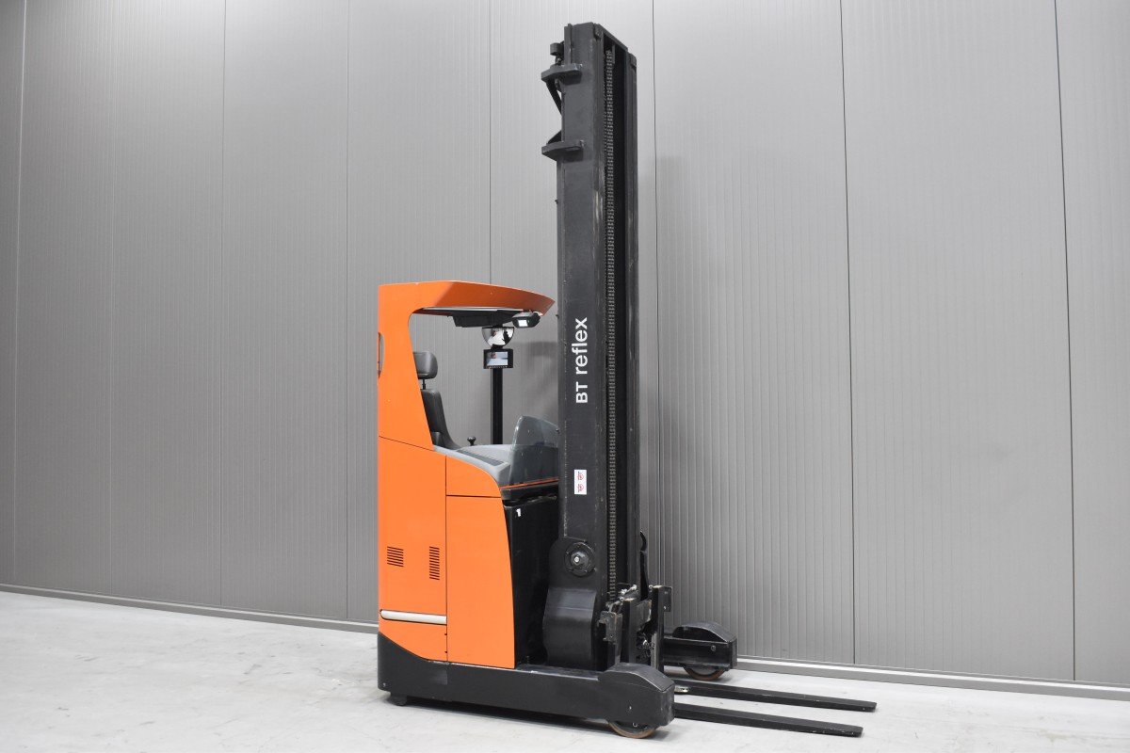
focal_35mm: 33
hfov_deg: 57.2
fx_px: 1036
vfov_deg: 40.0
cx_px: 565
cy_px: 376
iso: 1600
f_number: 5
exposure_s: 1/30
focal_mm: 22
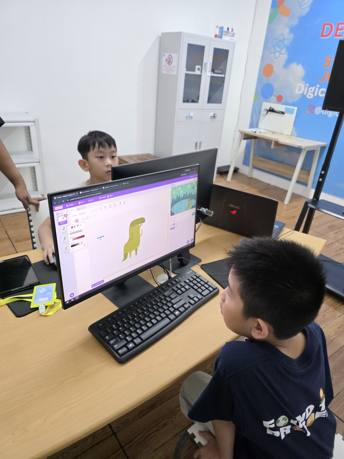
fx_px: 305
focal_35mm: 23
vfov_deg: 73.9
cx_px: 172
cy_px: 230
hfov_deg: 58.9
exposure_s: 1/100
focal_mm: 6.3
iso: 800
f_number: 1.7
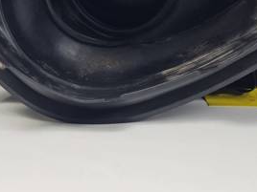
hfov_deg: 31.1
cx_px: 102
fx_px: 460
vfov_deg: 22.7
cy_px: -1
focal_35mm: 62
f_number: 1.8
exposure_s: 1/167
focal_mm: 5.4
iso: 50
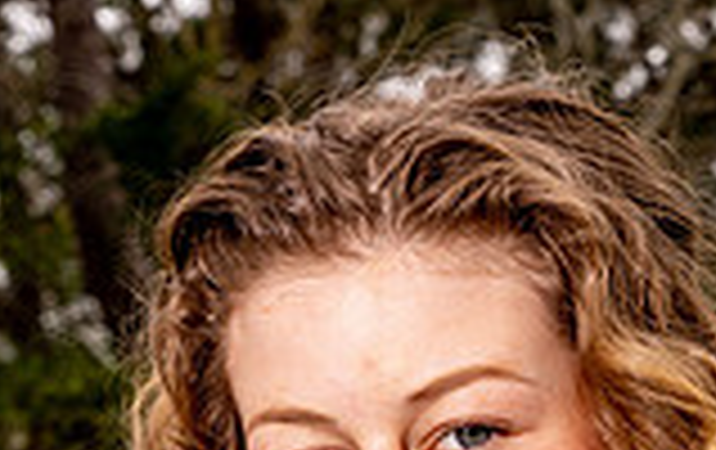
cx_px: 443
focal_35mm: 269
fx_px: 5258
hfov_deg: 7.8
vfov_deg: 4.8
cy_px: 990
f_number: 9
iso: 100
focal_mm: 60
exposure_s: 1/125
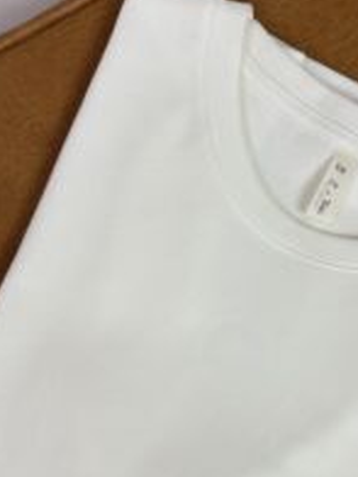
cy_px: 350
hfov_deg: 29.5
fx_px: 676
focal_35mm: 49
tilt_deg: -84.4
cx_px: 236
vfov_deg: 38.0
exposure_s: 1/100
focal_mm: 6.86
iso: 100
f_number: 1.78
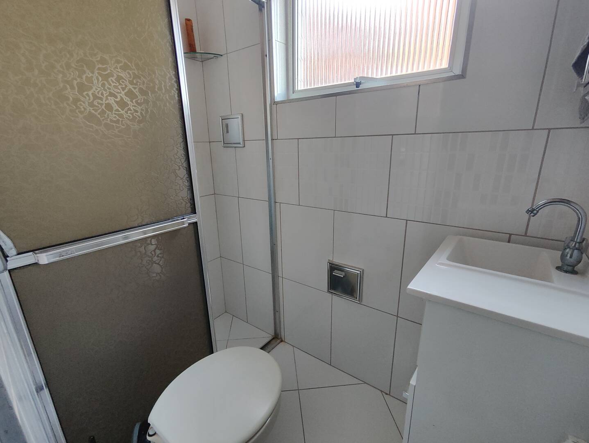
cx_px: 294
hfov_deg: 94.5
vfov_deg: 78.2
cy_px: 222
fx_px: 272
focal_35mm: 16
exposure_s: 1/30
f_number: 2.2
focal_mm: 1.65
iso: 106
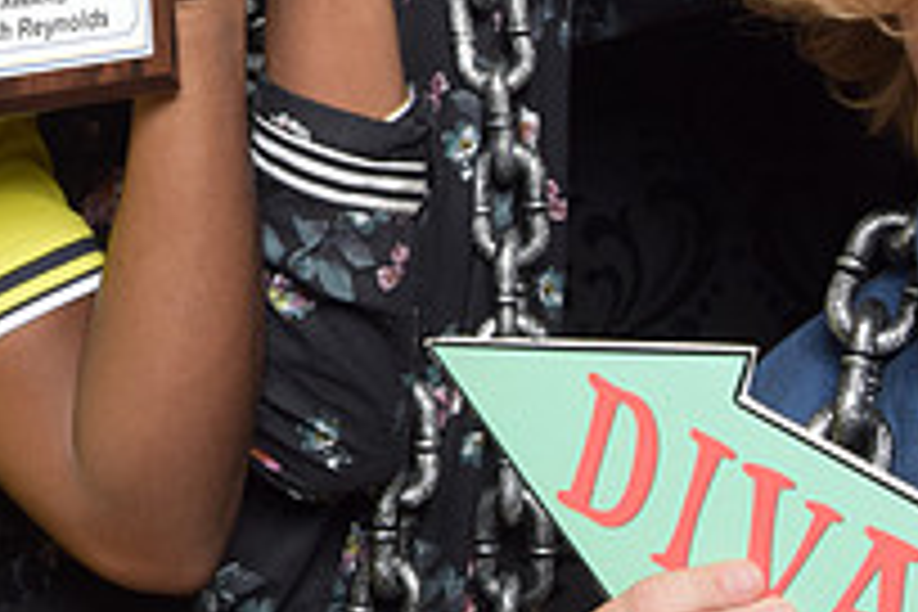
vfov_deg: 12.0
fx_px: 2830
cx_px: 0
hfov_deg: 18.0
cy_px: -160
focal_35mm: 111
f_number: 20
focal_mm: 26
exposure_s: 1/60
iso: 500
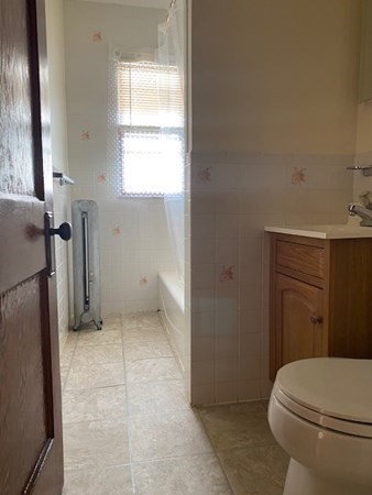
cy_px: 248
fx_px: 372
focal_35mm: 26
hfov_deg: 53.1
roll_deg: +0.1
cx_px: 186
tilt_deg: -3.9
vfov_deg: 67.3
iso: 125
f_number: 1.8
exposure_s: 1/60
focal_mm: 4.25
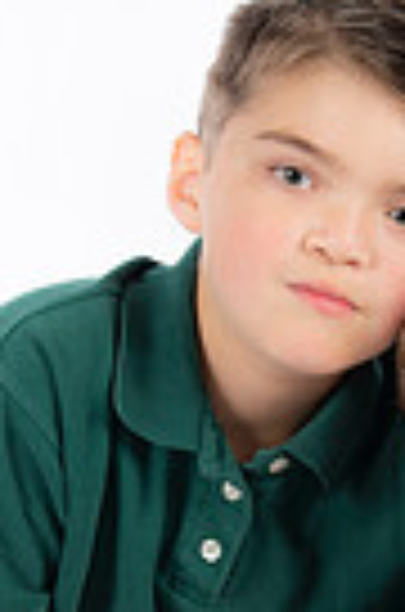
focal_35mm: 192
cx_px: 335
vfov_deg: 10.7
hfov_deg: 7.1
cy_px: 594
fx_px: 3256
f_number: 5.6
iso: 100
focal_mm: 58
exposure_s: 1/200
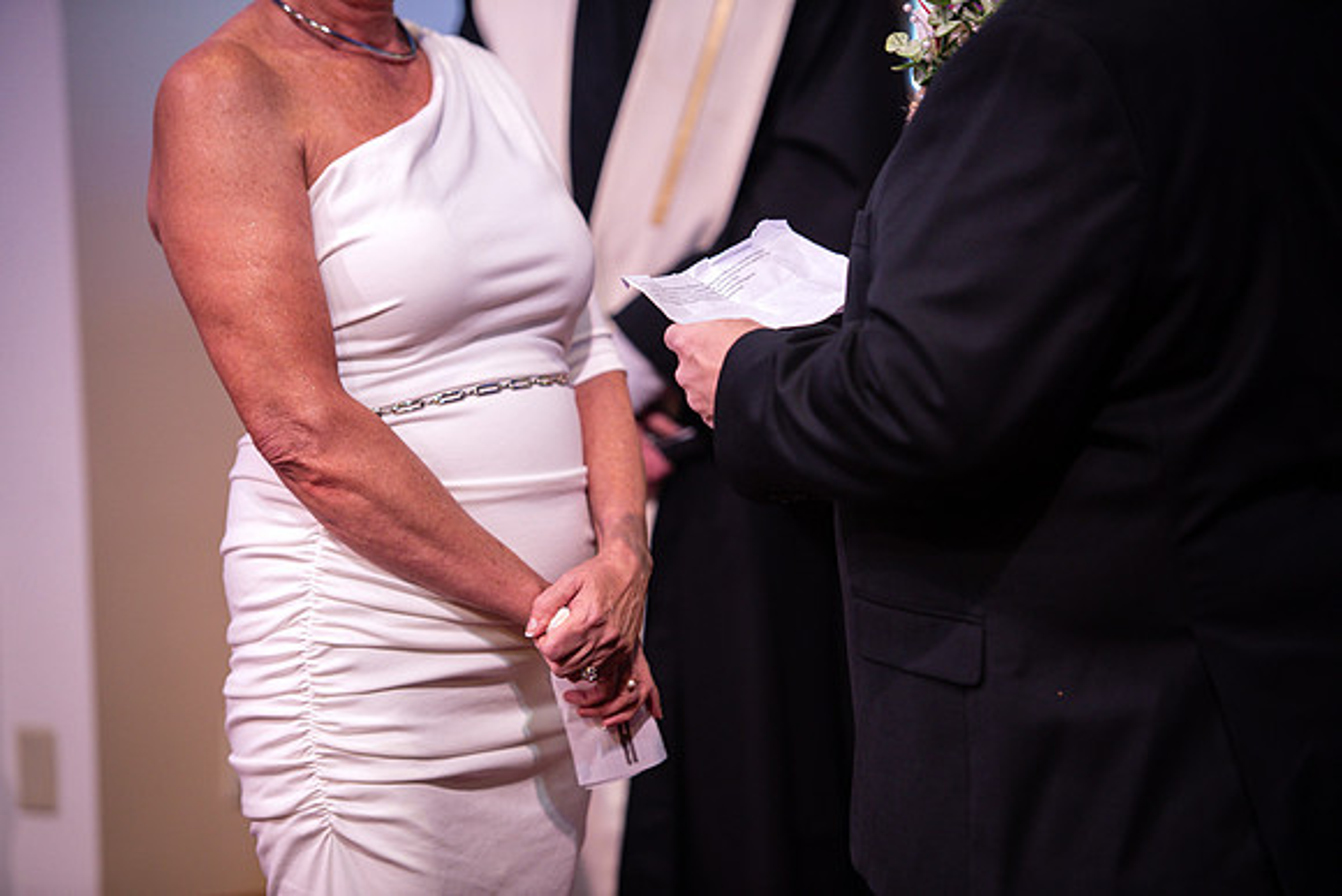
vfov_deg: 10.2
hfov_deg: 15.2
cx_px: 671
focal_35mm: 135
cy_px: 448
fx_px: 5033
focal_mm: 135
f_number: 2.8
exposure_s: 1/200
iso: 800
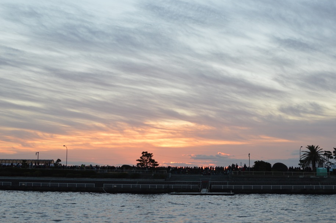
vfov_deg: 23.5
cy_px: 102
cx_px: 184
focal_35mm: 58
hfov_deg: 34.7
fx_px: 537
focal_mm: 35
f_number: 5.6
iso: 320
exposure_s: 1/125
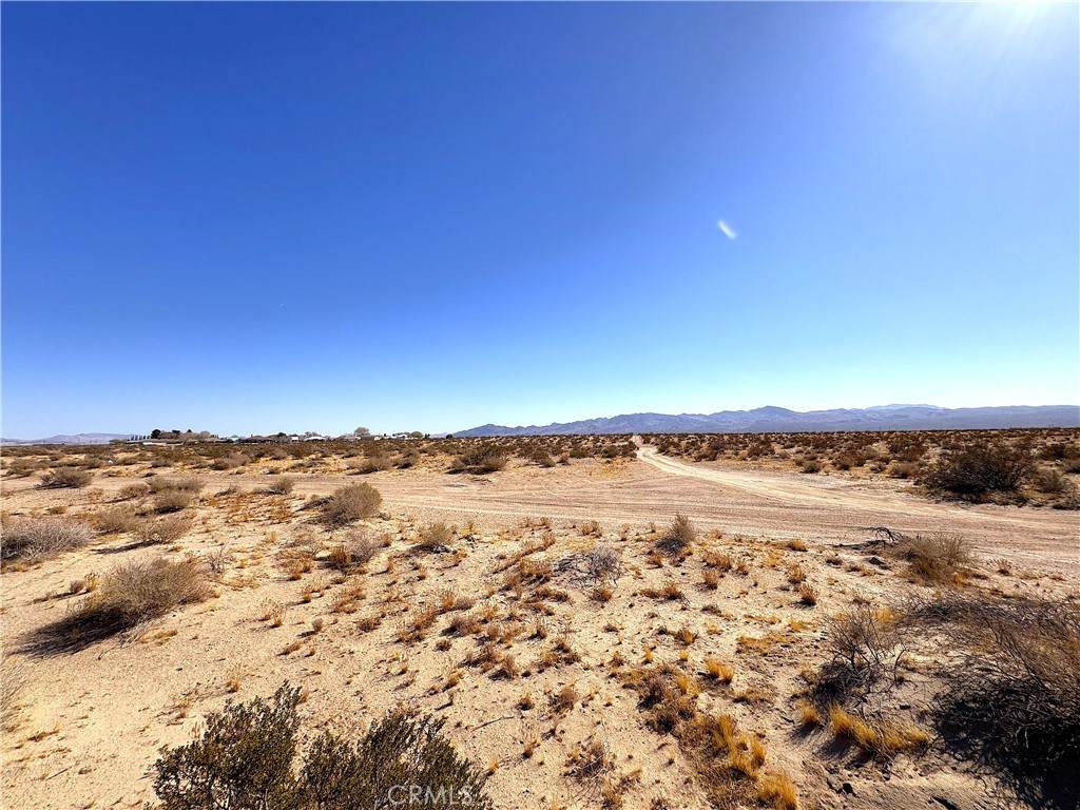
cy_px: 405
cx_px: 540
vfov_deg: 85.7
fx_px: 437
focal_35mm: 14
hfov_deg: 102.1
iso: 50
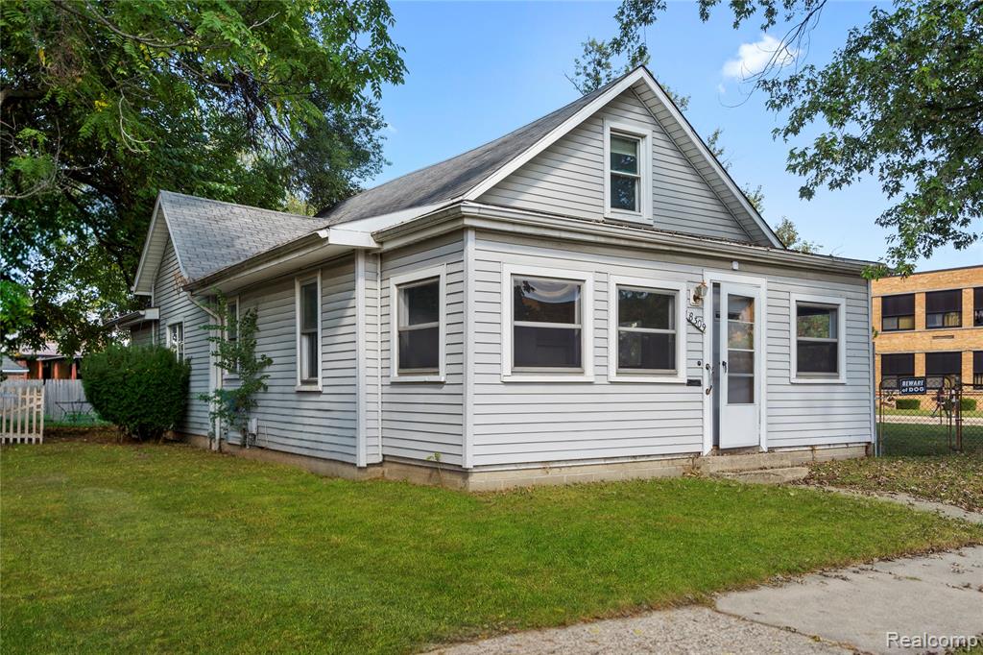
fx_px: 819
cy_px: 328
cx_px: 492
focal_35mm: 30
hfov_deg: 61.9
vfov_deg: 43.6
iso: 100
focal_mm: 30
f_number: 4
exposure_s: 1/500
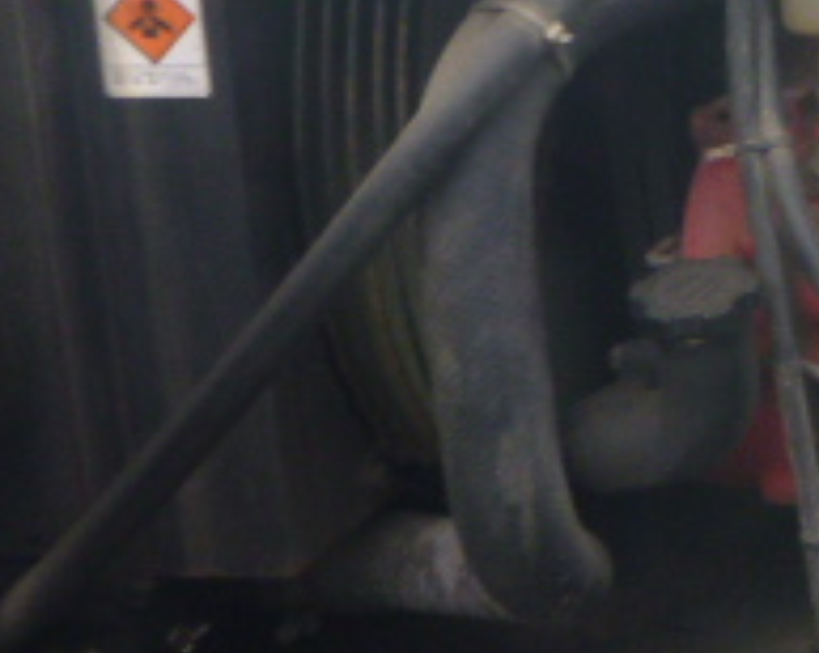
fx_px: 1961
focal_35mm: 81
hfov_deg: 19.4
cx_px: 1349
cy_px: 148
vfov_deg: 18.8
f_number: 3.9
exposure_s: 1/60
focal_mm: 4.5
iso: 125
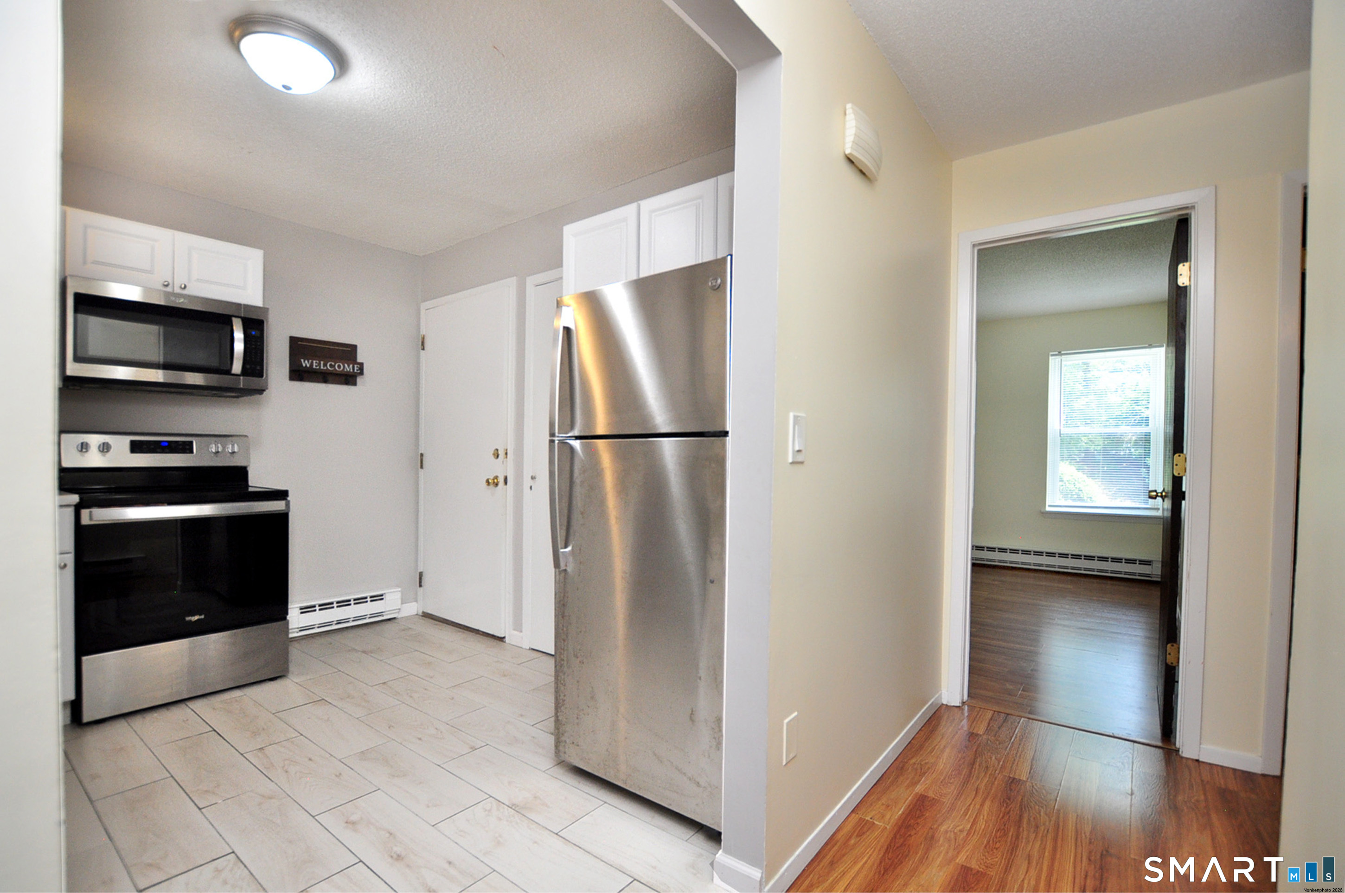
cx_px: 672
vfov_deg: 77.2
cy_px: 446
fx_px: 560
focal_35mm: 15
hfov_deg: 100.5
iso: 640
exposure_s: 1/200
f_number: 3.5
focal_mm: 10
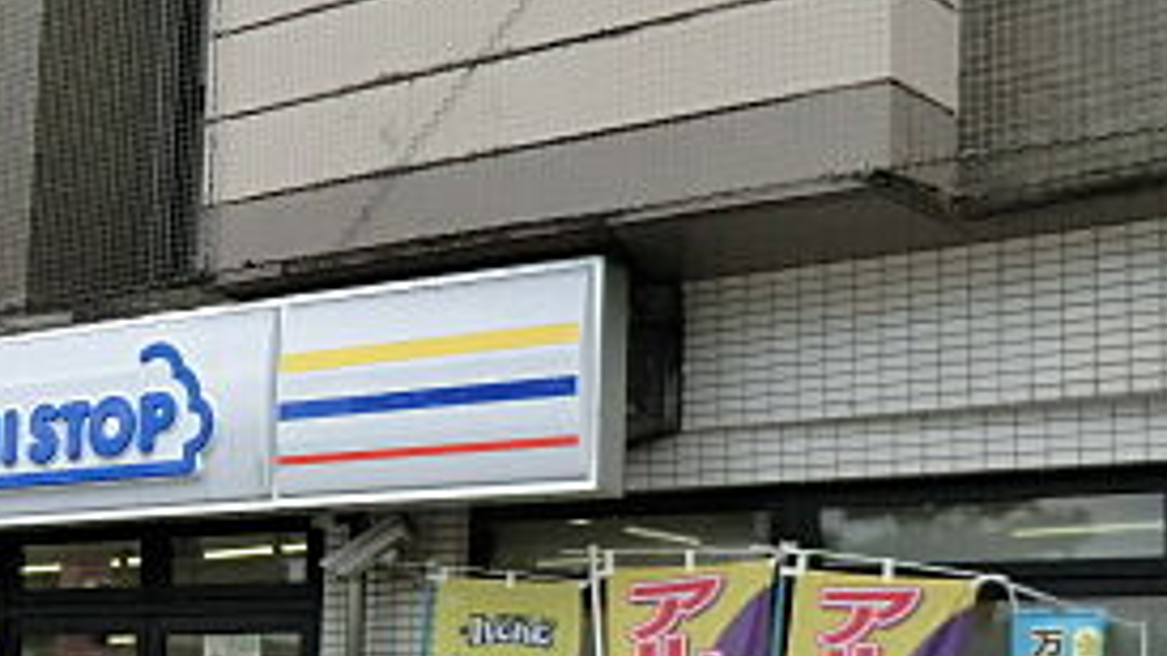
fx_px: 1887
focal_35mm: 61
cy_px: 622
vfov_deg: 19.3
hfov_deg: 33.4
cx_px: 239
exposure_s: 1/250
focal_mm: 4.3
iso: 80
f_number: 3.2
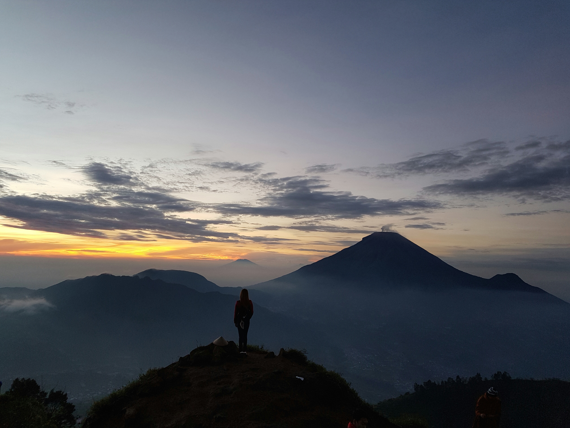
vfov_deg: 53.1
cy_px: 214
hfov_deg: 67.3
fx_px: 428
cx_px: 285
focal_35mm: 26
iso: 50
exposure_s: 1/100
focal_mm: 4.2
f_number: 1.7
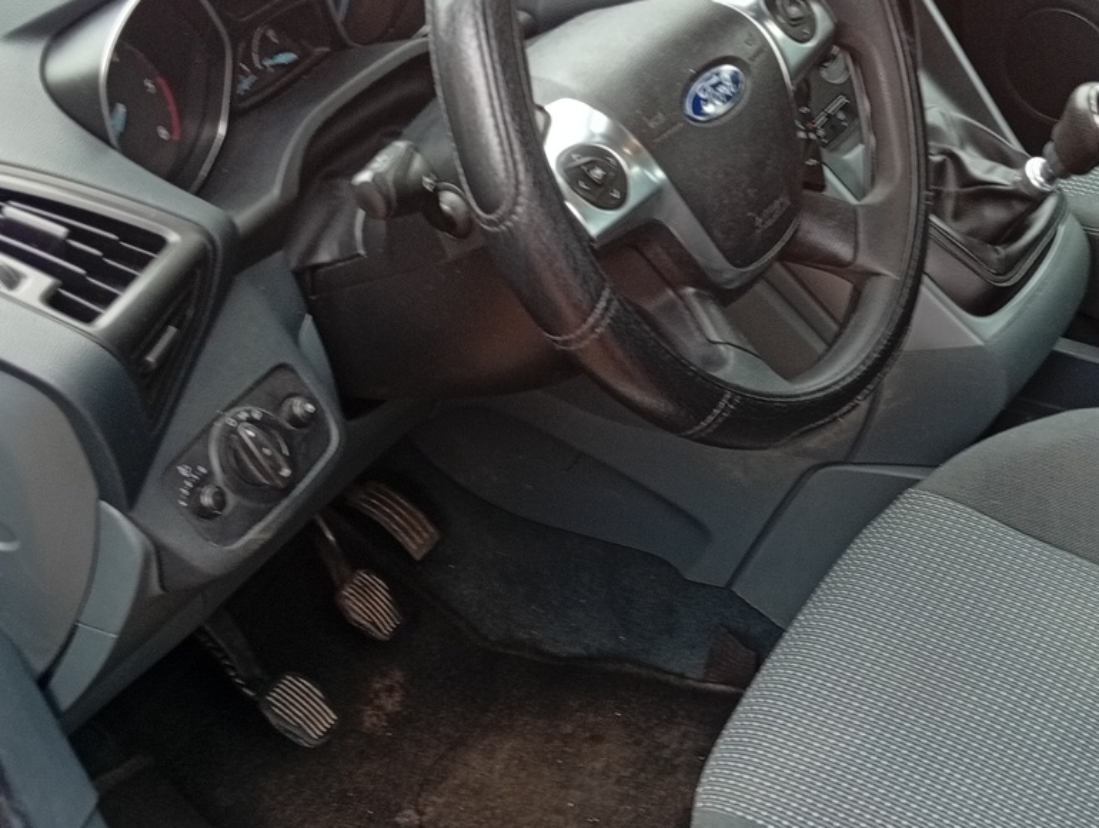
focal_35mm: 54
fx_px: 1717
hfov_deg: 35.1
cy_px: 515
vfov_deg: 27.0
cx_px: 735
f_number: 1.8
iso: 123
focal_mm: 3.96
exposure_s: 1/50
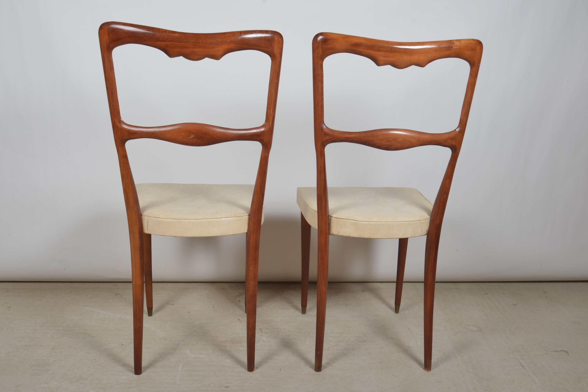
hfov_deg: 51.9
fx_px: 604
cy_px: 200
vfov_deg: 35.9
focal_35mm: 37
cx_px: 300
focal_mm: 24
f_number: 14
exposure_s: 1/125
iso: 100
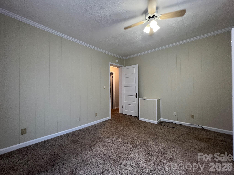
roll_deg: +1.1
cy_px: 88
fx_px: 88
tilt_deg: +1.4
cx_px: 117
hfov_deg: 106.2
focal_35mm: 13
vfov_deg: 89.9
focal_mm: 1.57
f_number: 1.8
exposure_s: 1/120
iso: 250
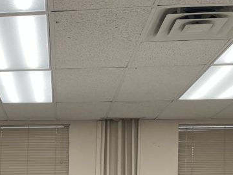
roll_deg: -2.0
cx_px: -53
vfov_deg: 18.9
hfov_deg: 23.8
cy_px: 205
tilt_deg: +2.1
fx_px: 498
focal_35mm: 74
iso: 100
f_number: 1.6
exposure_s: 1/120
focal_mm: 5.1
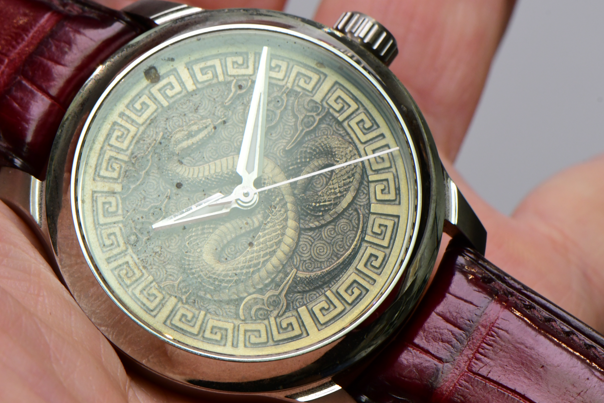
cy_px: 217
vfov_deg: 8.4
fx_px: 2751
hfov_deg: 12.5
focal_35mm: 164
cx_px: 267
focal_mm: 85
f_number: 18
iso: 800
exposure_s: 1/60
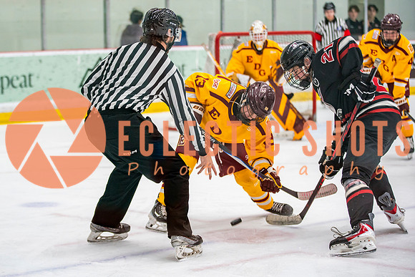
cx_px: 165
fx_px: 1263
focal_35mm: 110
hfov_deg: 18.6
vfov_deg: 12.5
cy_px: 109
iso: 2000
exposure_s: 1/640
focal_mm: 90
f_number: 2.8
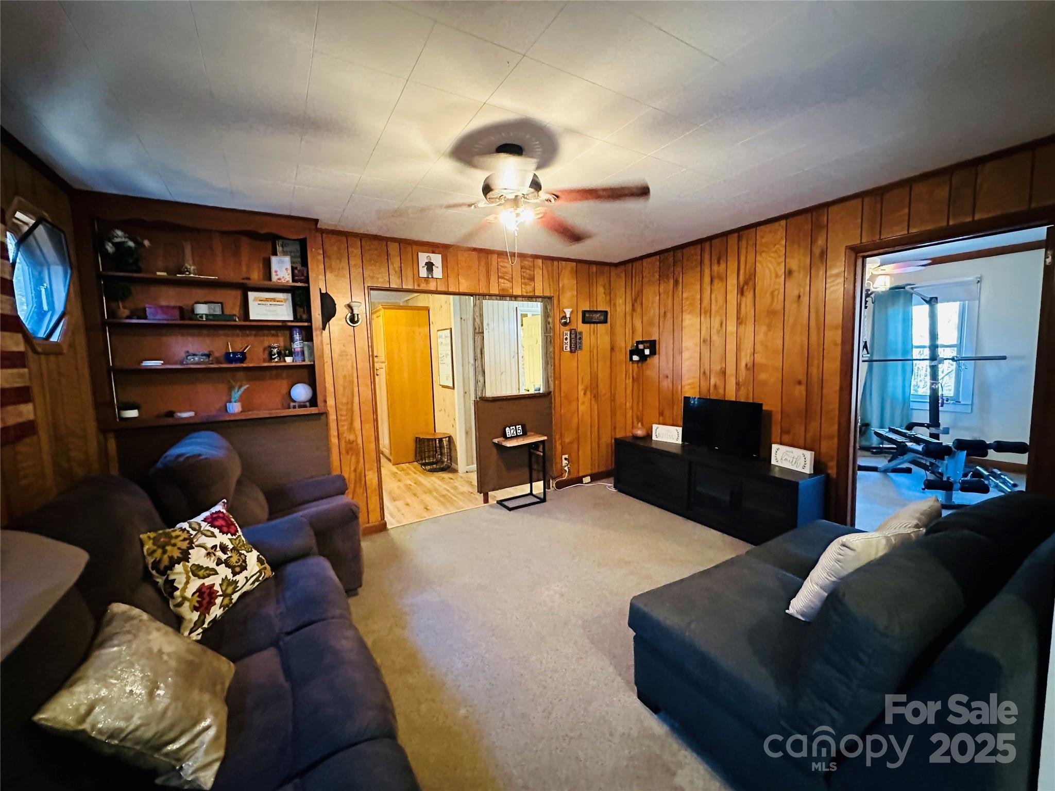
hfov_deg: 102.1
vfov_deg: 85.7
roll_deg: +1.5
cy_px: 396
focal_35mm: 14
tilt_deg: -5.6
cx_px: 528
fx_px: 427
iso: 1000
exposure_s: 1/40
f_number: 2.2
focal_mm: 2.22
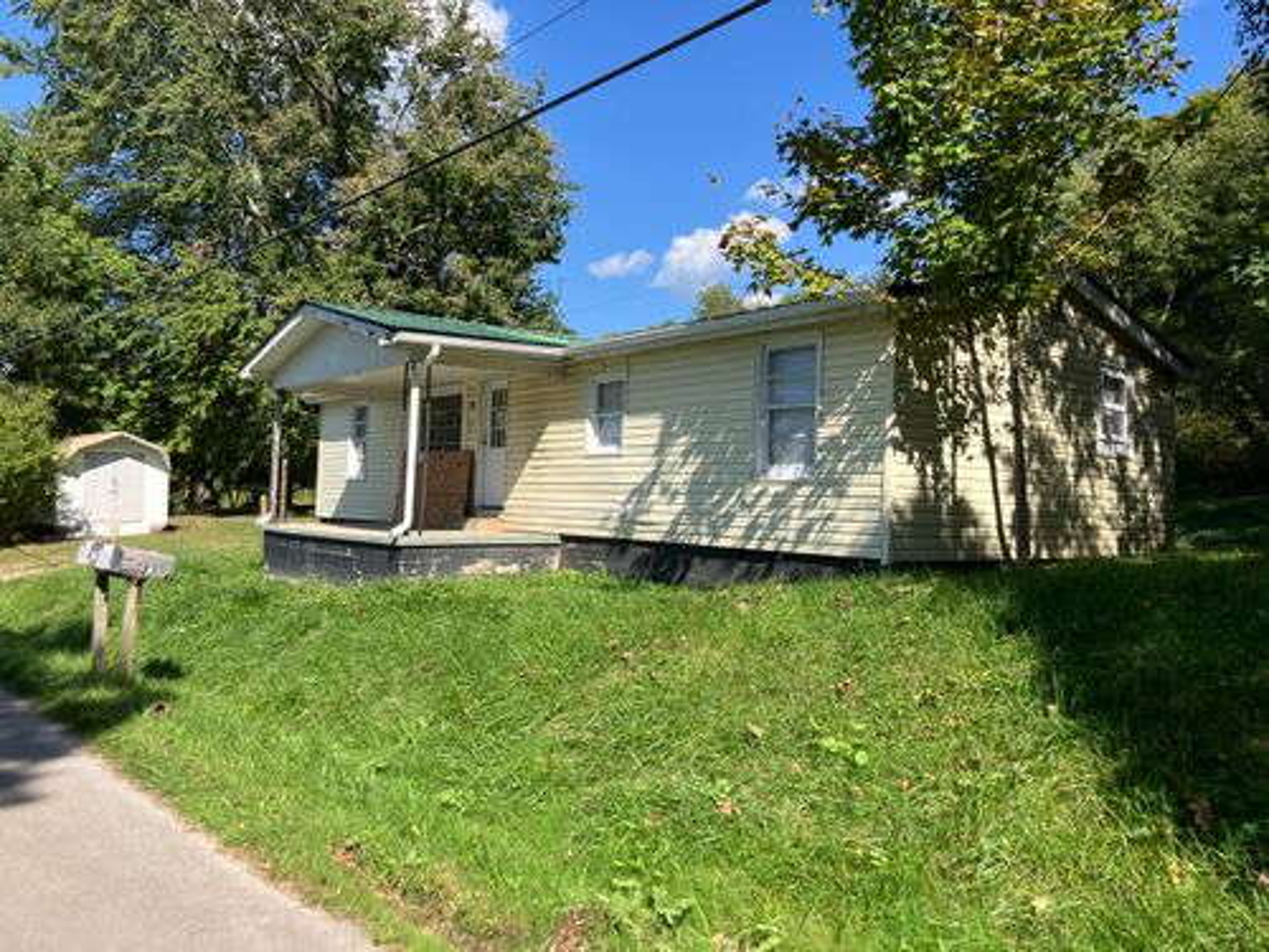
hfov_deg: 63.4
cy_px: 476
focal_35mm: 28
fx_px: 1026
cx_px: 634
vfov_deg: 49.7
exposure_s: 1/1312
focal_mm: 3.99
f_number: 1.8
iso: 32
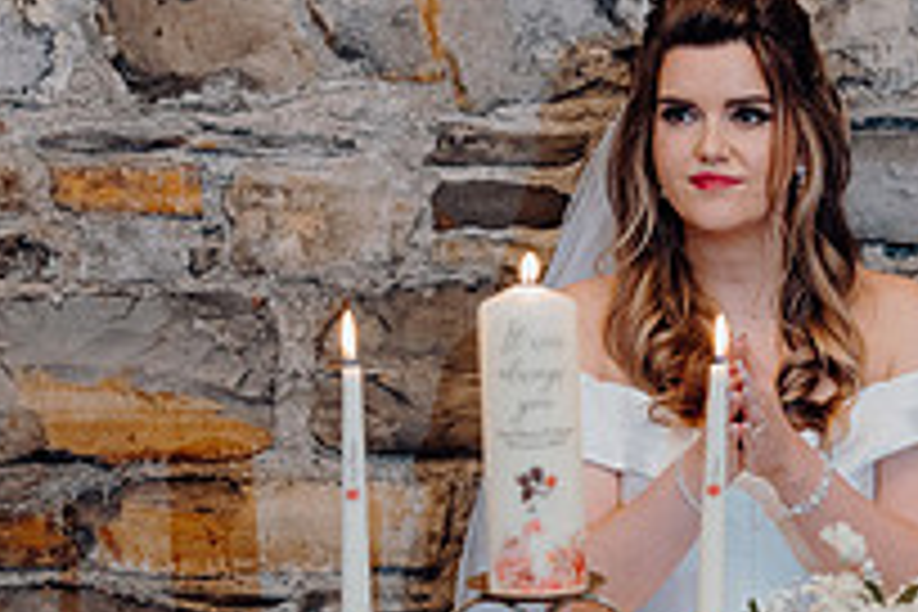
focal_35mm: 166
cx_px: 1089
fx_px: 4233
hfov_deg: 12.1
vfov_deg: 8.3
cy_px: 506
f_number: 3.5
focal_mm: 57
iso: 2500
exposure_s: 1/200
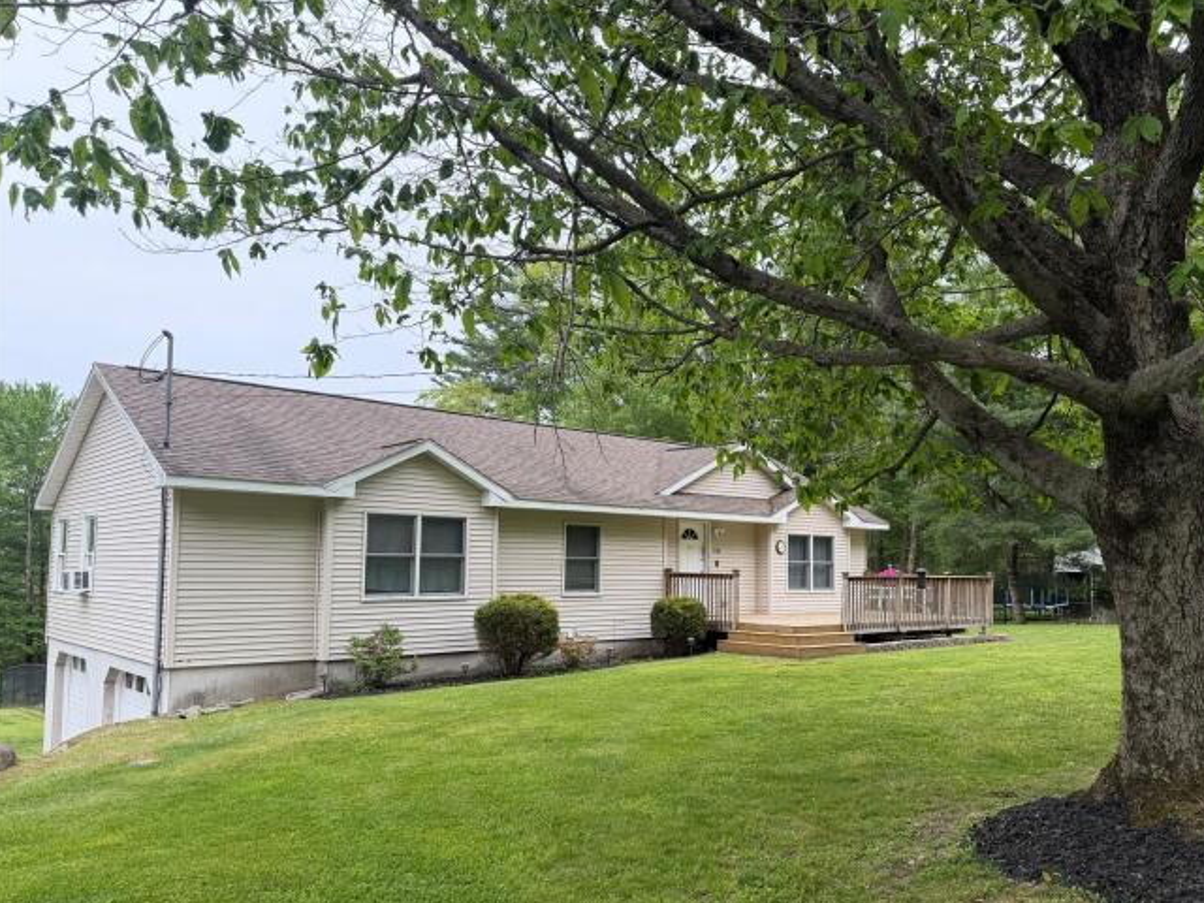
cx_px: 670
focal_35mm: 27
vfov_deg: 51.3
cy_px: 493
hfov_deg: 65.1
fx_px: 939
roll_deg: -0.5
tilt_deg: +4.2
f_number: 1.78
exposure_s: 1/665
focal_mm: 6.76
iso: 100
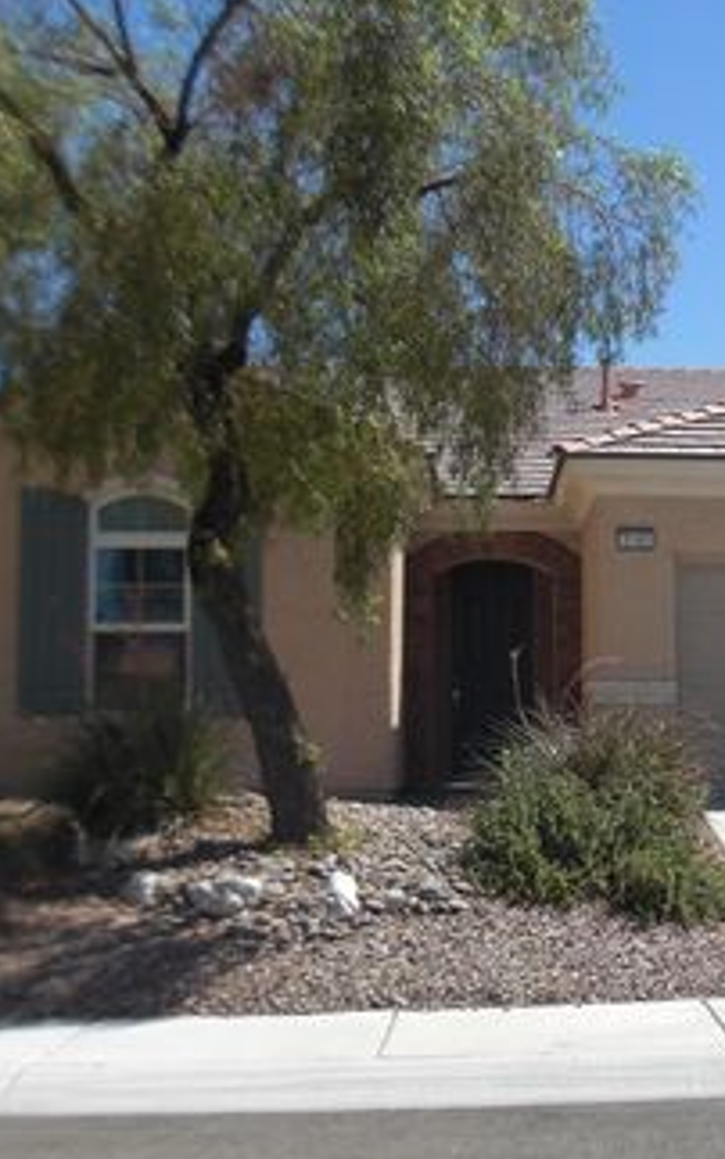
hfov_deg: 21.7
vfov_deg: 34.5
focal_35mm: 59
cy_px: 637
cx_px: 574
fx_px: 1864
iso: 50
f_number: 7.9
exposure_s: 1/160
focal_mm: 6.3
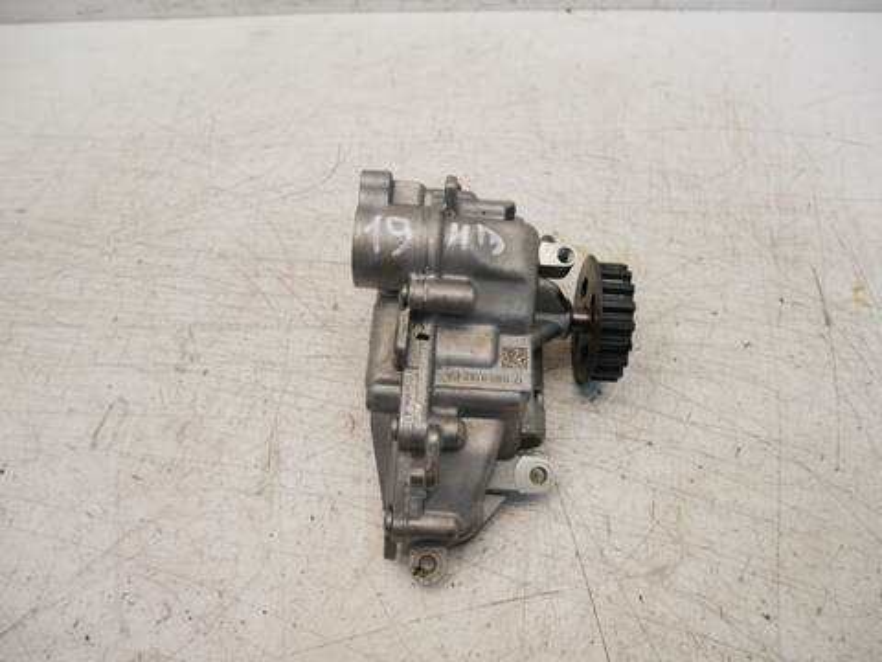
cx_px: 441
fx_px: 662
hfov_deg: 67.3
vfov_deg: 53.1
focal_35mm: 26
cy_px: 331
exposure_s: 1/125
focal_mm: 13
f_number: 3.5
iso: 500
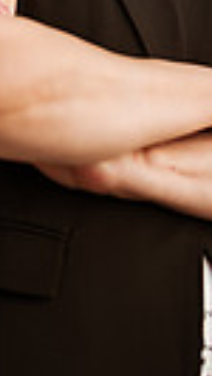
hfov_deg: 5.9
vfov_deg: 10.2
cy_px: -139
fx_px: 2045
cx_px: 147
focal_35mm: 205
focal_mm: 58
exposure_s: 1/3200
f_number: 1.4
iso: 100
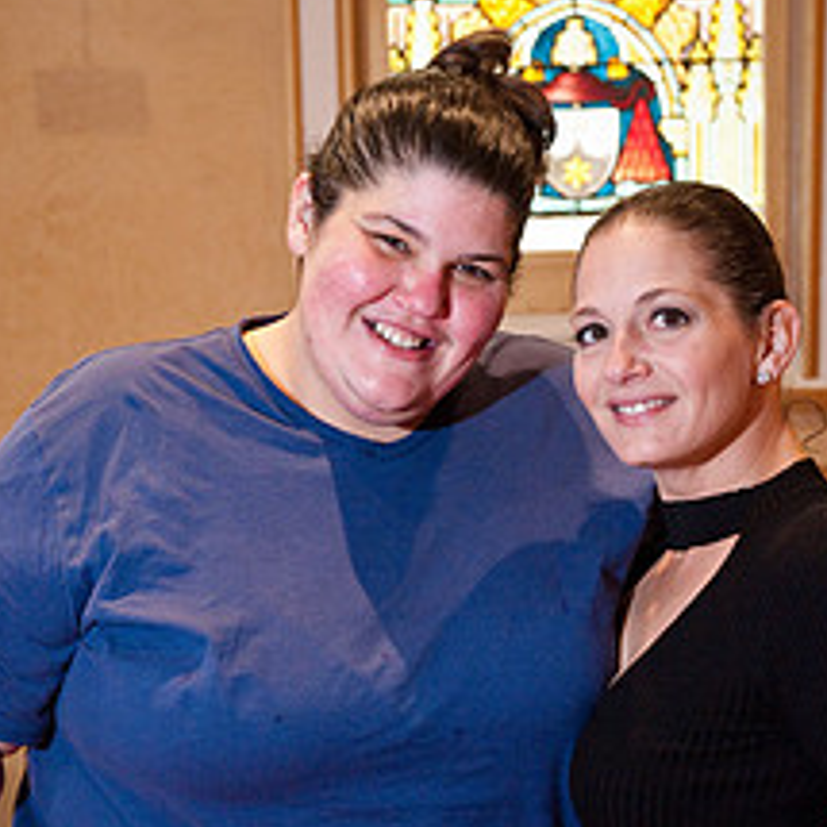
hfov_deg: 19.5
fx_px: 2406
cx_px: 433
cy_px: 650
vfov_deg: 19.3
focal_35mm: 89
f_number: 5.6
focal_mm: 50
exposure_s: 1/50
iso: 3200
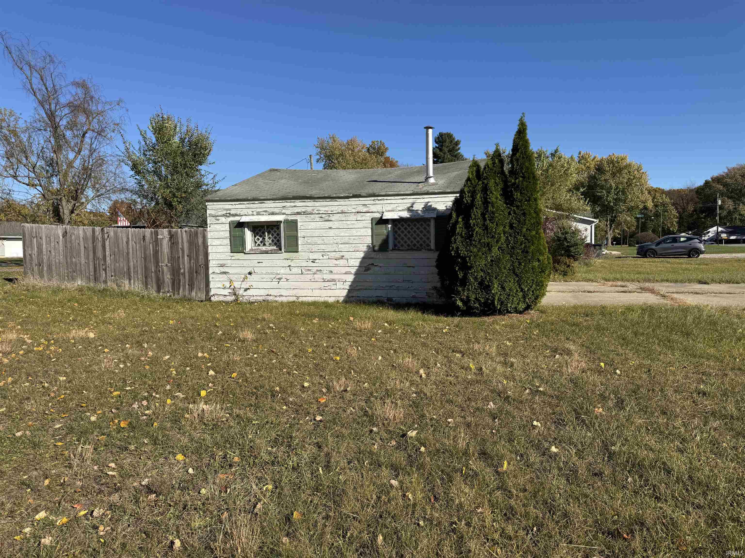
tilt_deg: -7.5
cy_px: 279
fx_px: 517
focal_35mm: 24
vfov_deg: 56.8
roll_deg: -0.3
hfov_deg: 71.6
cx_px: 372
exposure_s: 1/4950
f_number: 1.78
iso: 80
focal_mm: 6.76
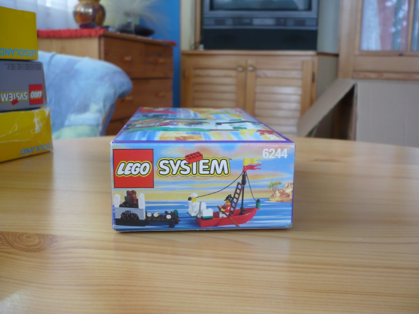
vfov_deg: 40.7
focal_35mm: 35
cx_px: 210
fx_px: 424
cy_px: 157
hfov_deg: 52.6
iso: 100
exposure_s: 1/15
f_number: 2.8
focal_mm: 5.8
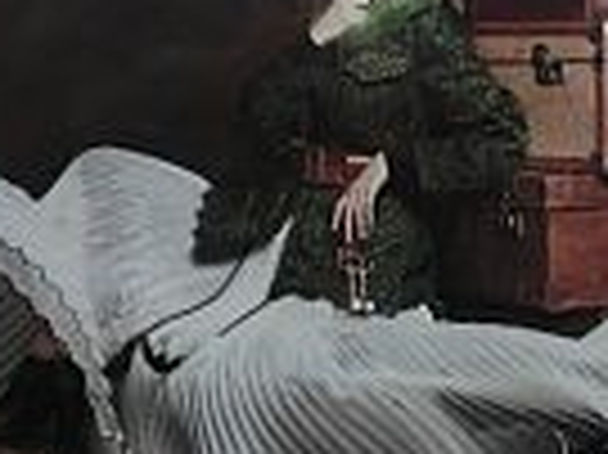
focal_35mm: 117
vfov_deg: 12.6
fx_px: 2053
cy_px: 306
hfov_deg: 16.2
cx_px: 734
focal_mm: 6.1
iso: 800
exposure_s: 1/50
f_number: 3.2
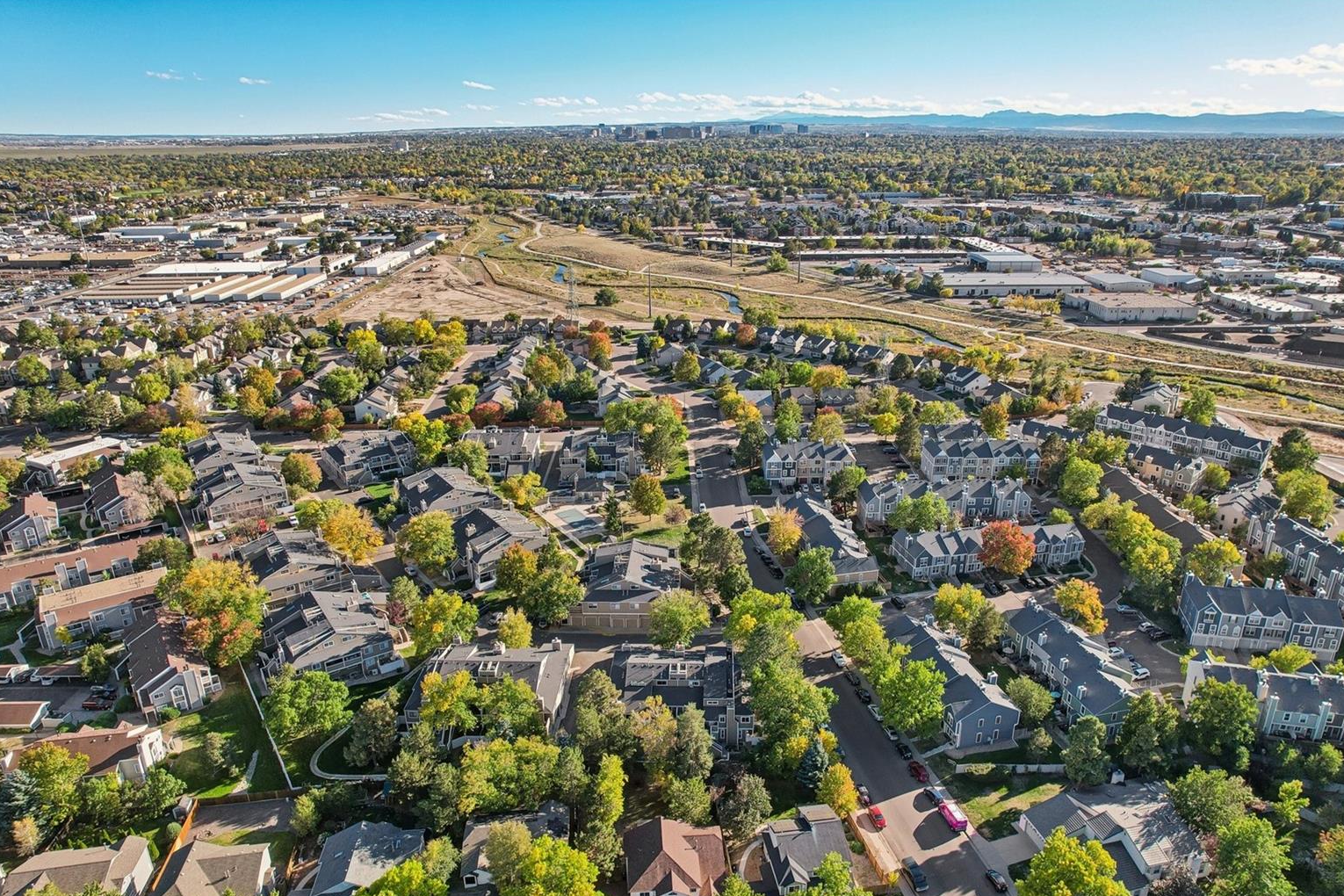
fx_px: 859
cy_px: 461
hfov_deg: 76.1
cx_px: 686
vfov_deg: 55.1
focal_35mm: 23
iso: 100
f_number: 2.8
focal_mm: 8.4
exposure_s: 1/1000
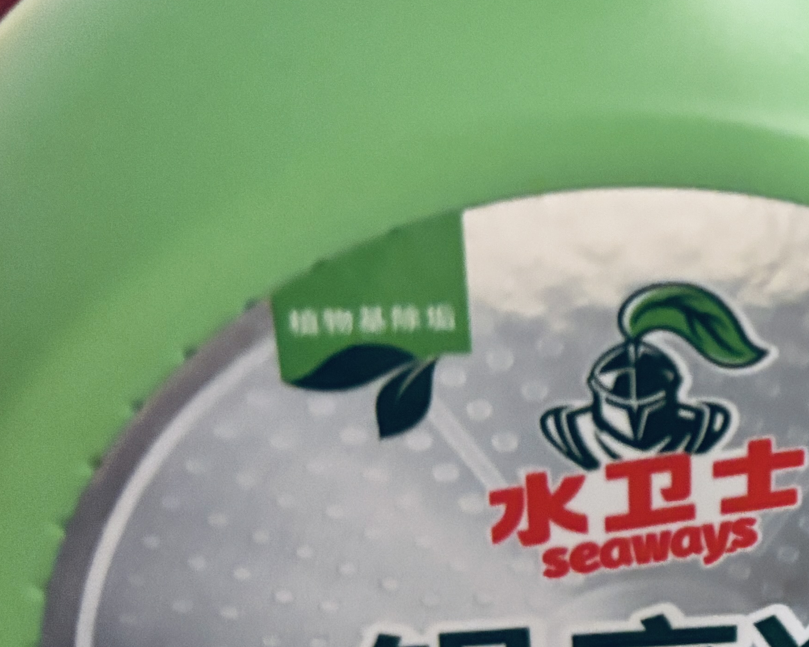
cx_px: 1207
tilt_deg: -29.5
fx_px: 1987
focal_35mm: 83
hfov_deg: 19.9
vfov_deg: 18.4
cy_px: 445
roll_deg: -8.5
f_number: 1.6
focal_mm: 5.96
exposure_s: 1/25
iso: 500
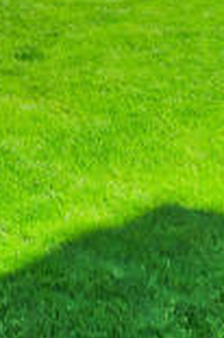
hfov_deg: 10.5
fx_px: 1048
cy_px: -325
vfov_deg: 15.1
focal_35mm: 112
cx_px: -321
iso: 320
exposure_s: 1/400
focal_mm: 10
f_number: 10
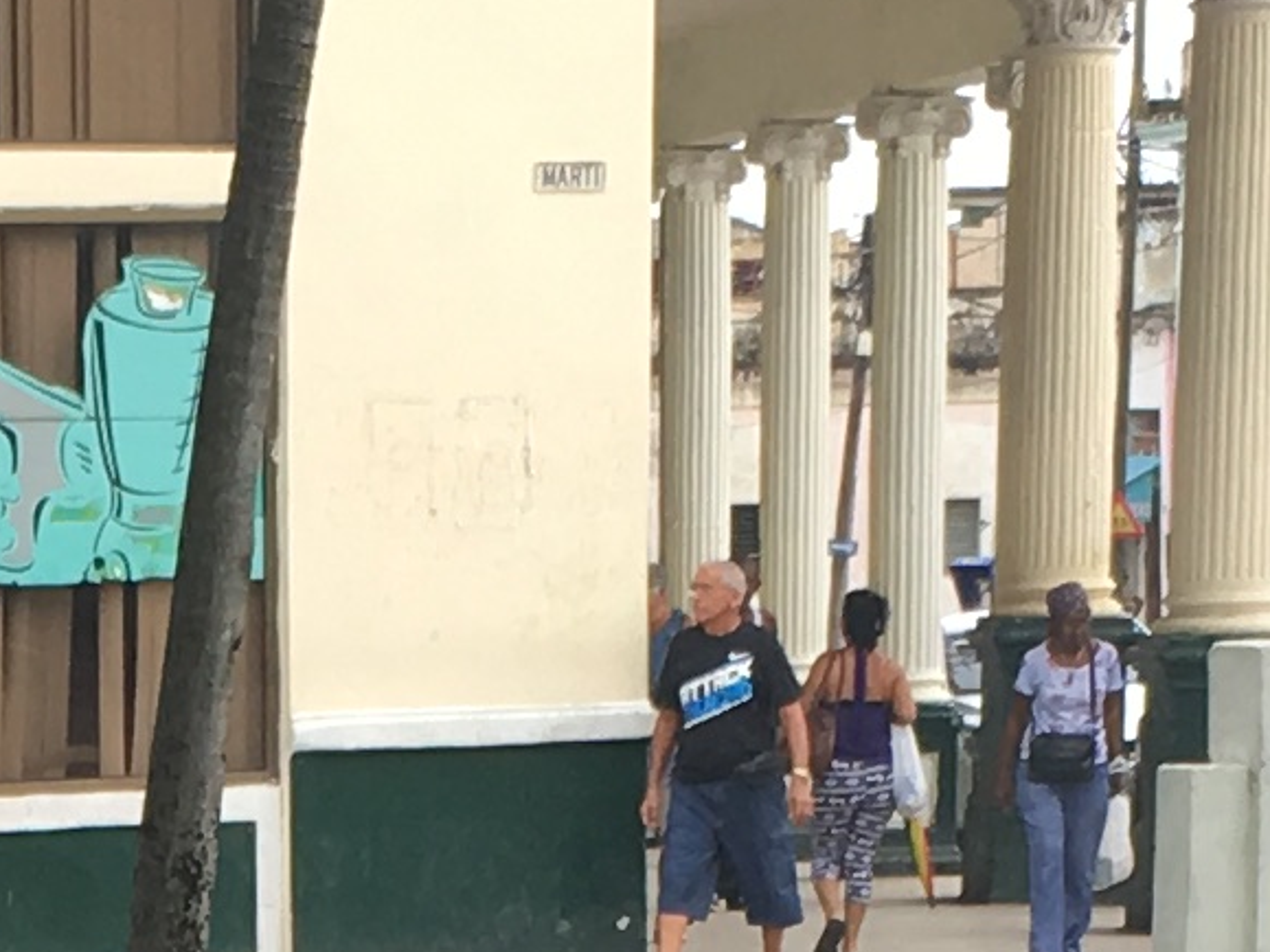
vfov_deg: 7.1
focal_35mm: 202
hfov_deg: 9.7
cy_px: 1933
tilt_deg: -10.3
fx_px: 7409
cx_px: -160
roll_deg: +1.3
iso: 25
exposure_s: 1/234
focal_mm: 4.15
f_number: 2.2
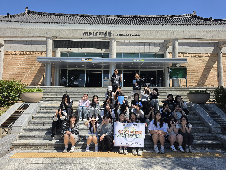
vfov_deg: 58.9
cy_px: 85
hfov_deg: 73.9
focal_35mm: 23
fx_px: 150
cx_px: 113
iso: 64
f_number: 1.4
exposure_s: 1/7939
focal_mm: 6.5
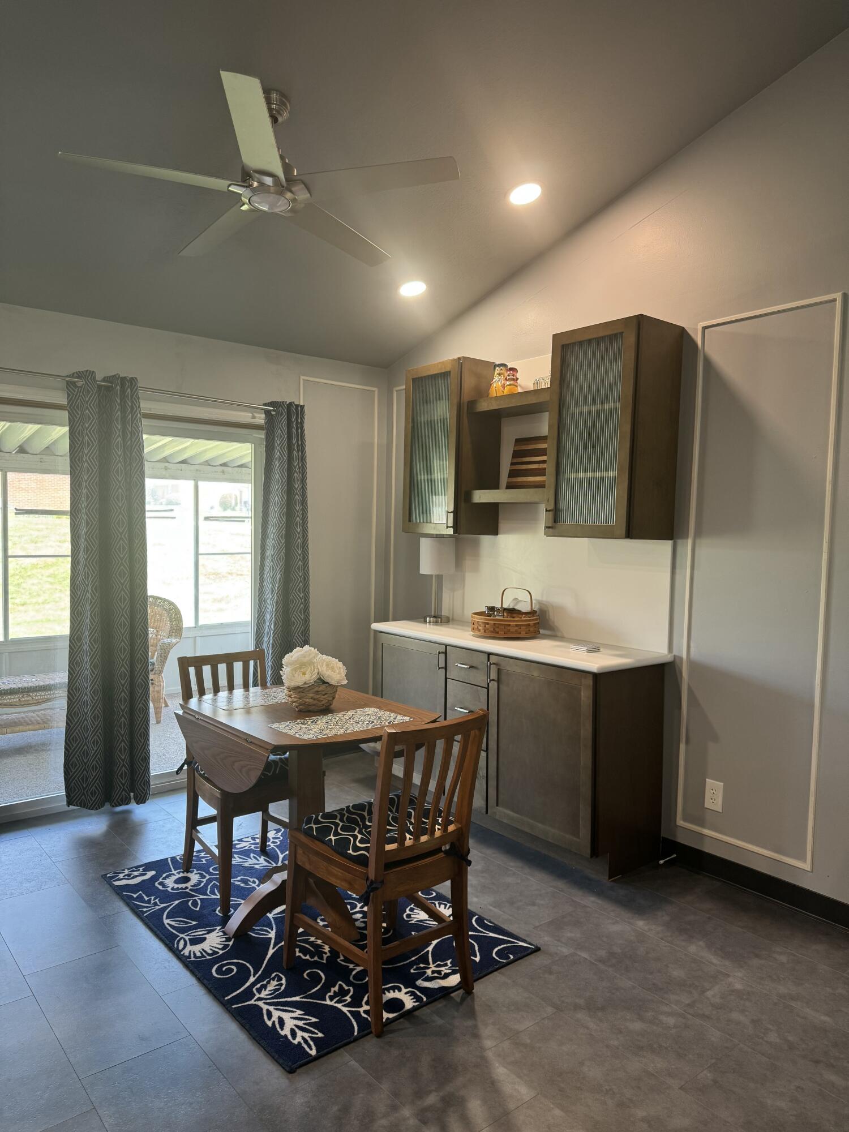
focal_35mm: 24
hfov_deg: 56.8
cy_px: 566
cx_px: 424
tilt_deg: -2.8
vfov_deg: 71.6
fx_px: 785
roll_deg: -1.3
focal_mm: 6.76
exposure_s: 1/60
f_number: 1.78
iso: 125
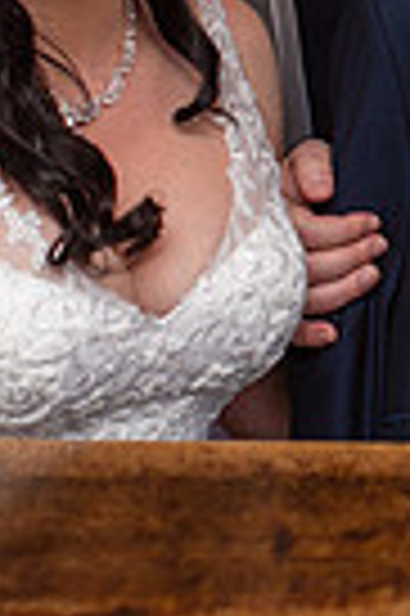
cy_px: 16
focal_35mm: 191
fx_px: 3271
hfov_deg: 7.1
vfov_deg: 10.7
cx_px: 605
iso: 160
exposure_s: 1/160
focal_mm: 35
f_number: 2.5
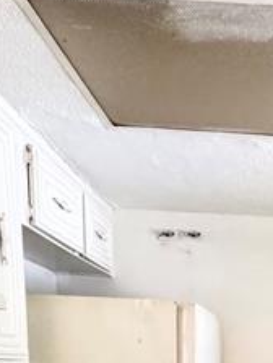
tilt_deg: -13.8
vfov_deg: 29.8
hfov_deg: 28.3
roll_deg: -3.2
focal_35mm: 48
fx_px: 505
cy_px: 496
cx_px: 276
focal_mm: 2.22
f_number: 2.2
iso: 400
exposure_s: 1/60
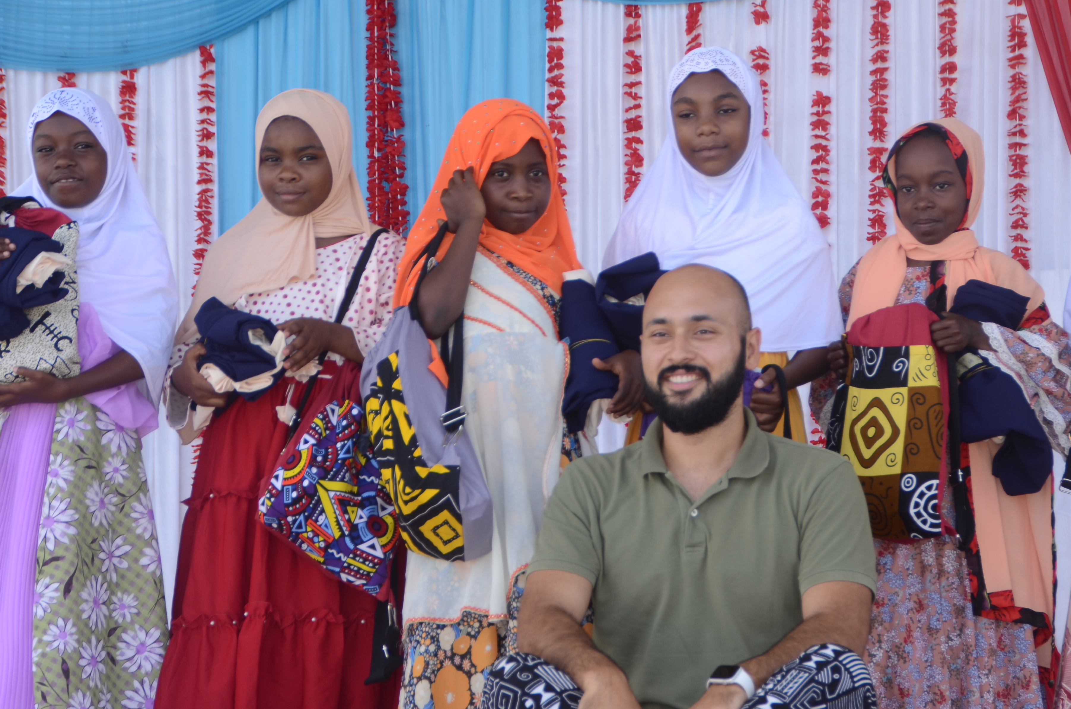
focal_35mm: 176
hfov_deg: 11.7
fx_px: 5225
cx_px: 608
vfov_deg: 7.8
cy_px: 407
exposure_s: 1/160
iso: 100
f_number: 5.3
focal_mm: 86
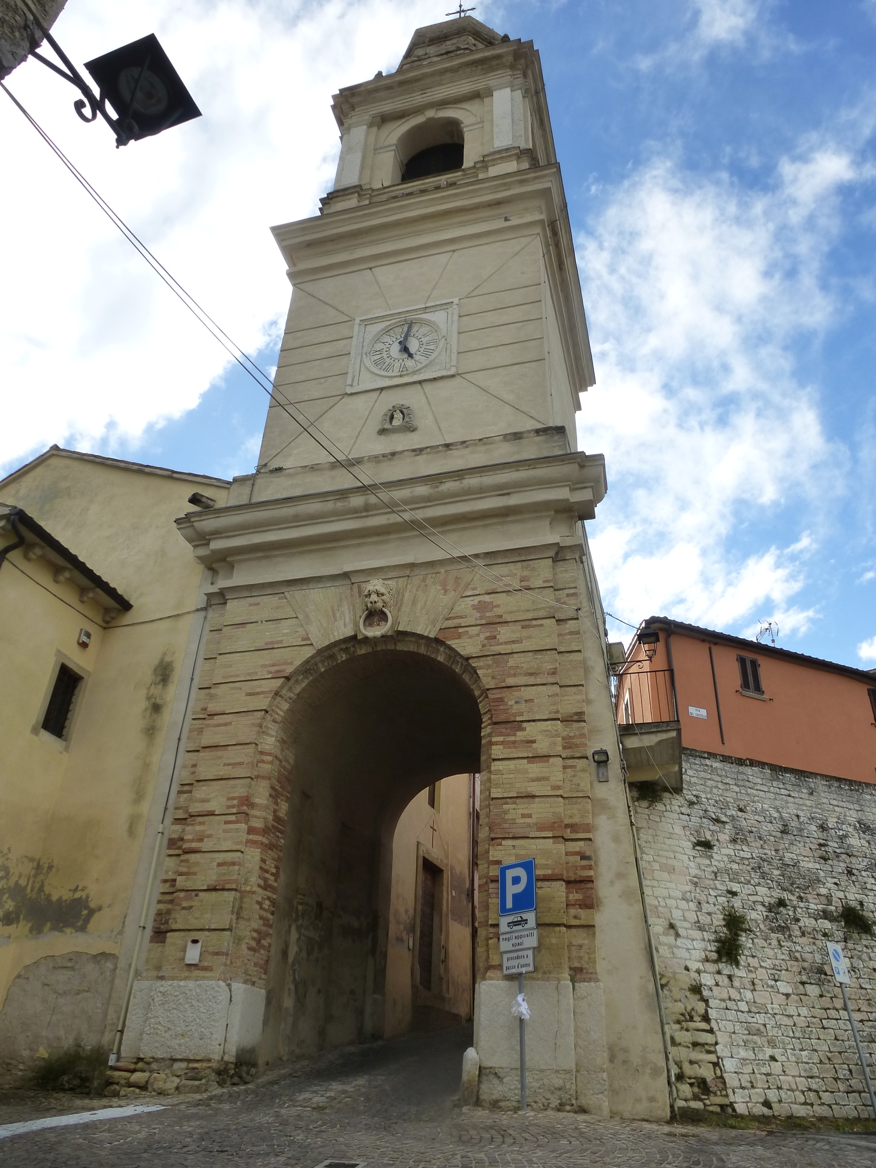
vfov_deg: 71.6
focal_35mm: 24
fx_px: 810
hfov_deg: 56.8
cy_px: 584
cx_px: 438
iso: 160
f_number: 4
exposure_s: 1/800
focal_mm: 4.3
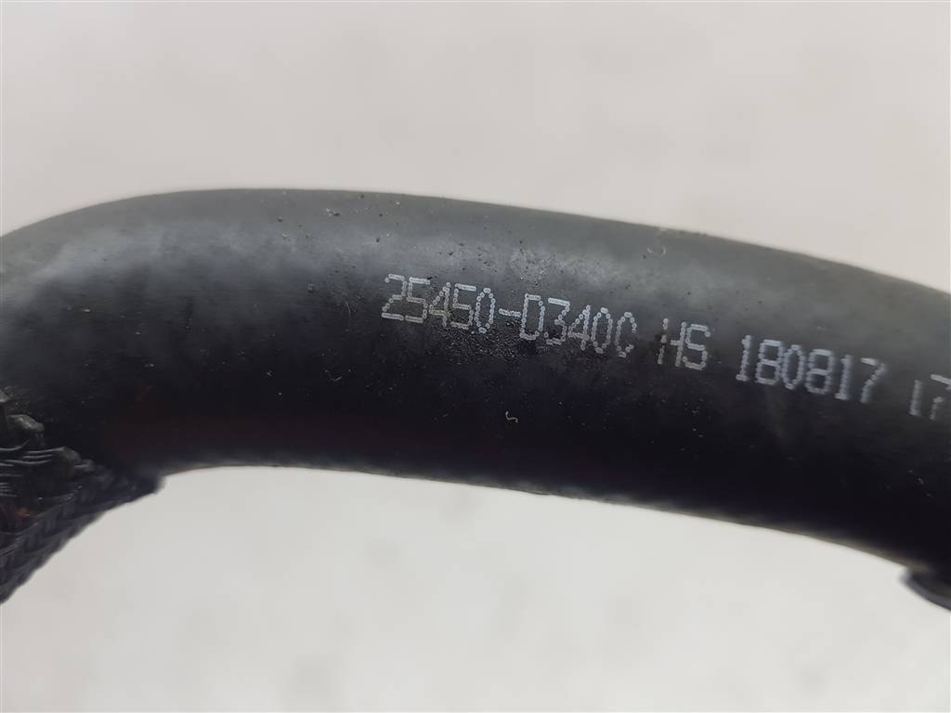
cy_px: 356
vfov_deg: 53.1
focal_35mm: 26
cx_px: 476
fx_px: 714
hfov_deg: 67.3
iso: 125
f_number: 1.7
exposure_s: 1/100
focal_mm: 4.2
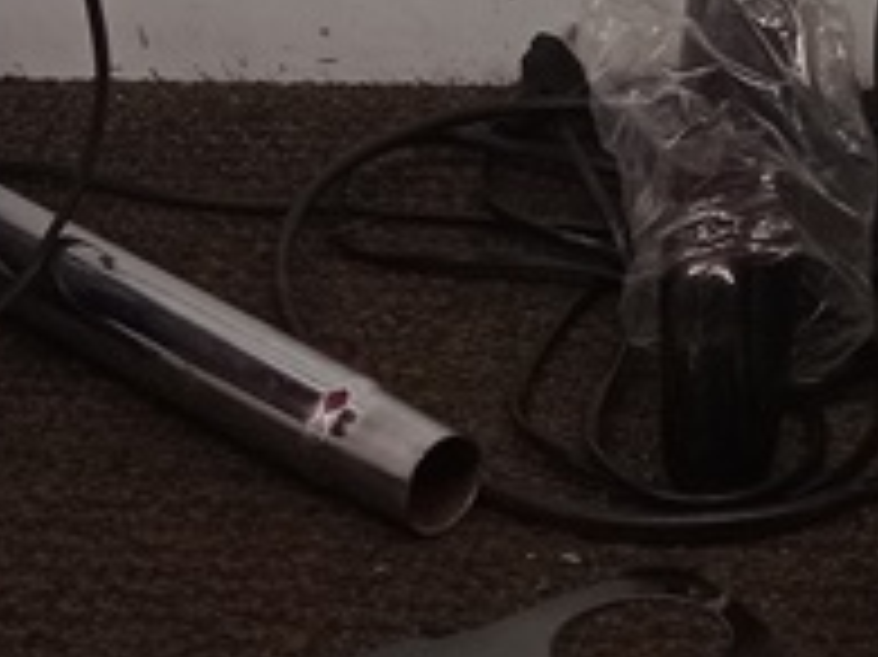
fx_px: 3726
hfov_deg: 13.2
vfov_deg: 9.7
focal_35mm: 147
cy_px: -392
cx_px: 941
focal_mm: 4.7
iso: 188
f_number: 1.79
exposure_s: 1/120
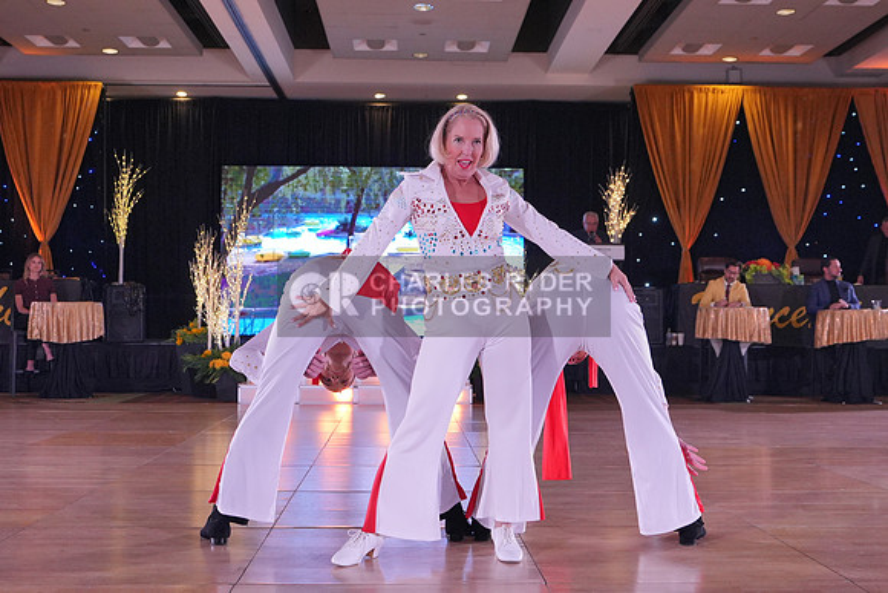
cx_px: 444
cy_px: 296
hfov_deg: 43.6
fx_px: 1110
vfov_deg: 29.9
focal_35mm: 45
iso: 2000
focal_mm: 30
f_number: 4
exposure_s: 1/400
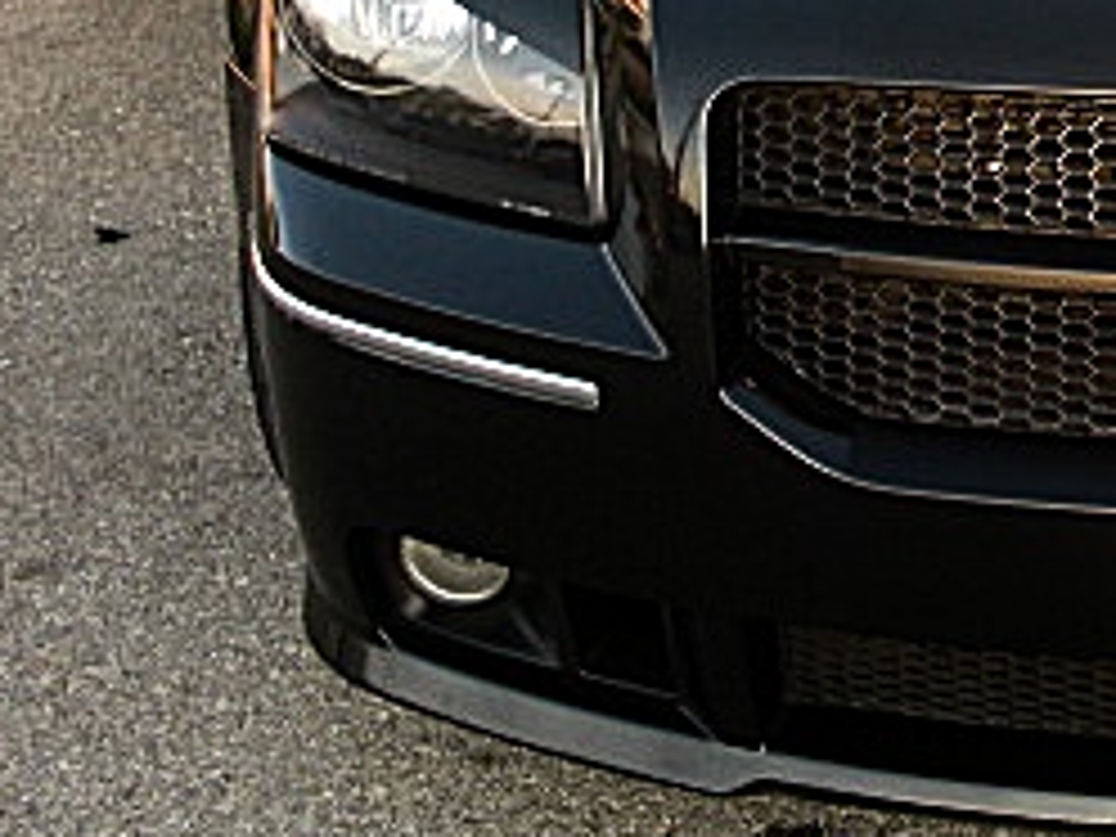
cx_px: 1372
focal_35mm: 93
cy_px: -86
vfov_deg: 15.5
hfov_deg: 19.7
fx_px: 2998
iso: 100
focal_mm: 6.3
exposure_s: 1/125
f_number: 2.8
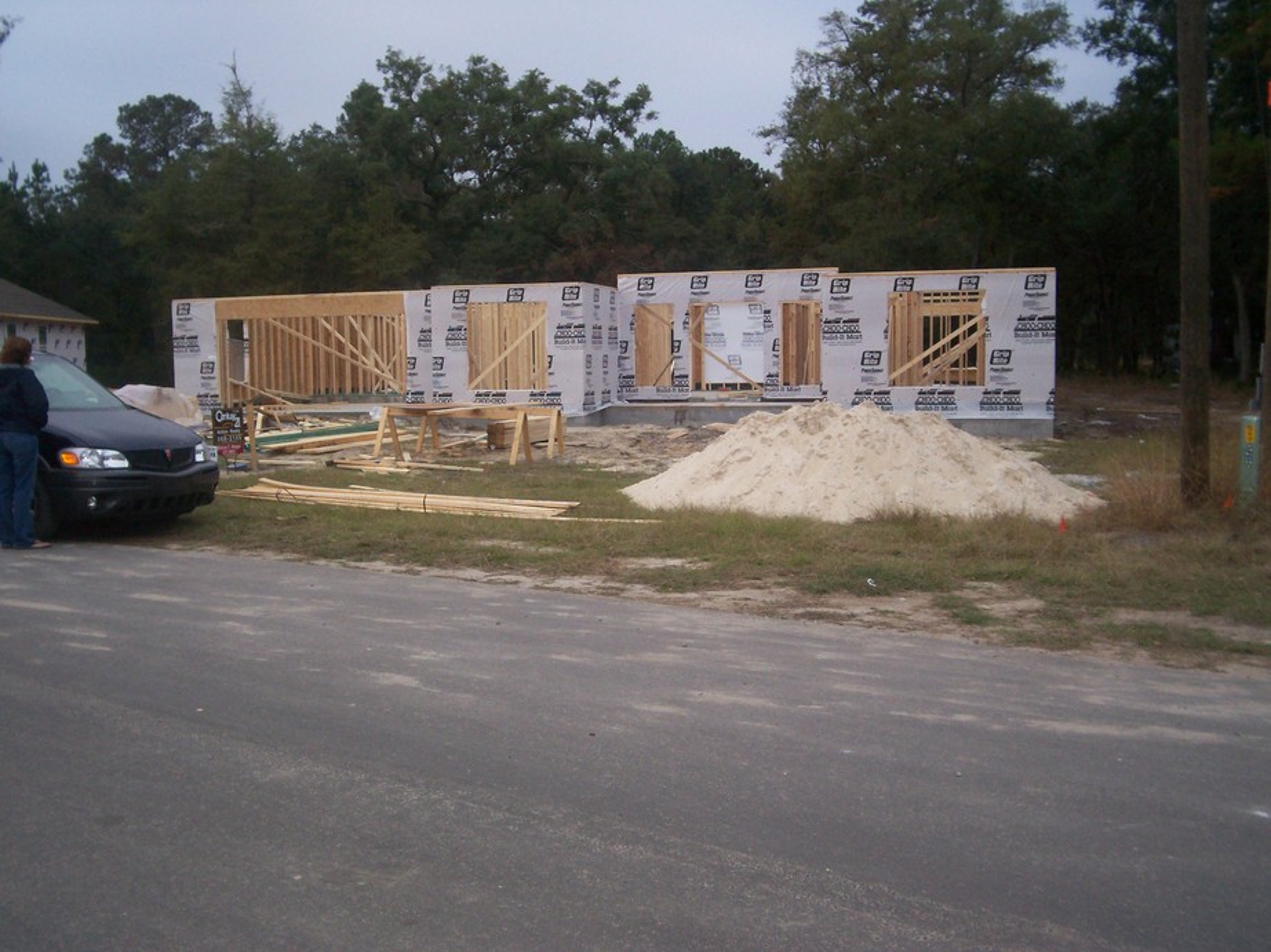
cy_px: 476
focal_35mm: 36
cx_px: 636
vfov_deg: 39.6
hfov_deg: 51.4
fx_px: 1321
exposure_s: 1/64
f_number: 4.5
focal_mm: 5.9
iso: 140
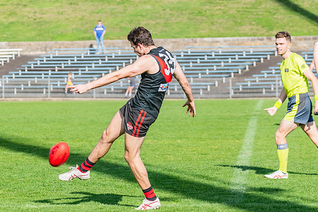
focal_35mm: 268
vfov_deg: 5.1
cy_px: 103
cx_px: 122
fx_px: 2368
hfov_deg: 7.7
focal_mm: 170
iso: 800
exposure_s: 1/1600
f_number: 8
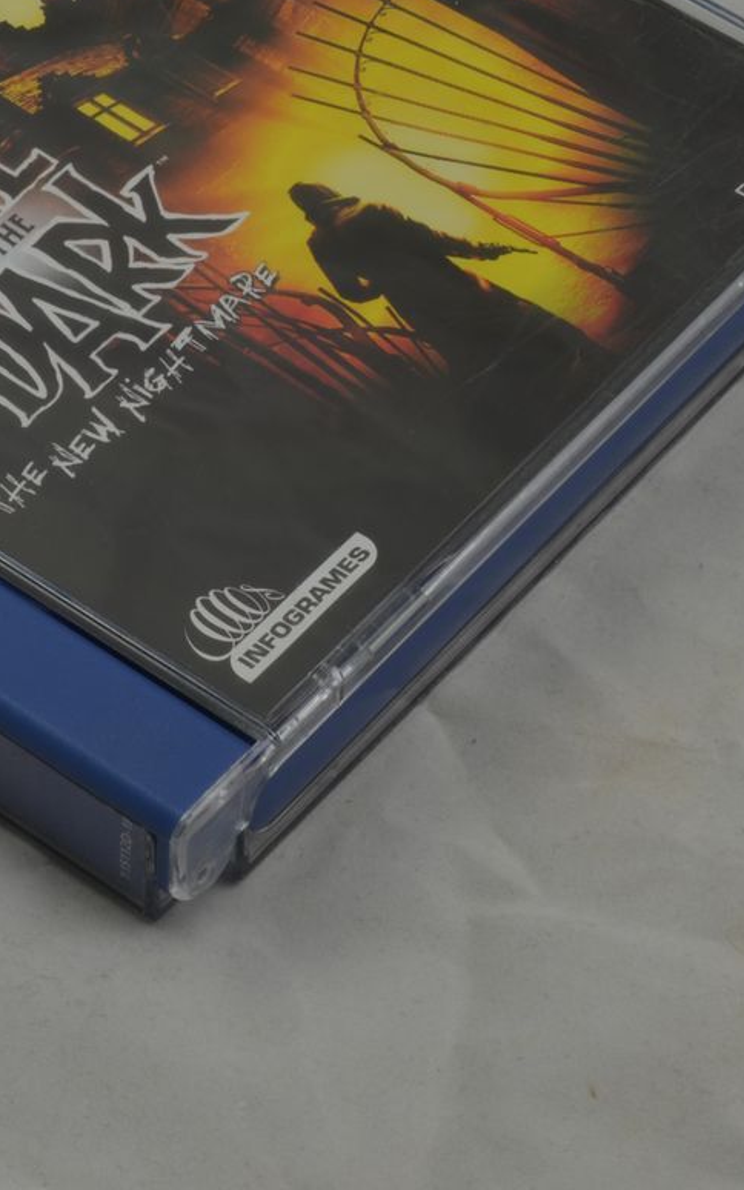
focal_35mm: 142
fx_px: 4605
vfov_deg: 14.7
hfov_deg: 9.2
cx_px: 298
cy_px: 410
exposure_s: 1/3
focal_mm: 40
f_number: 20
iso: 100
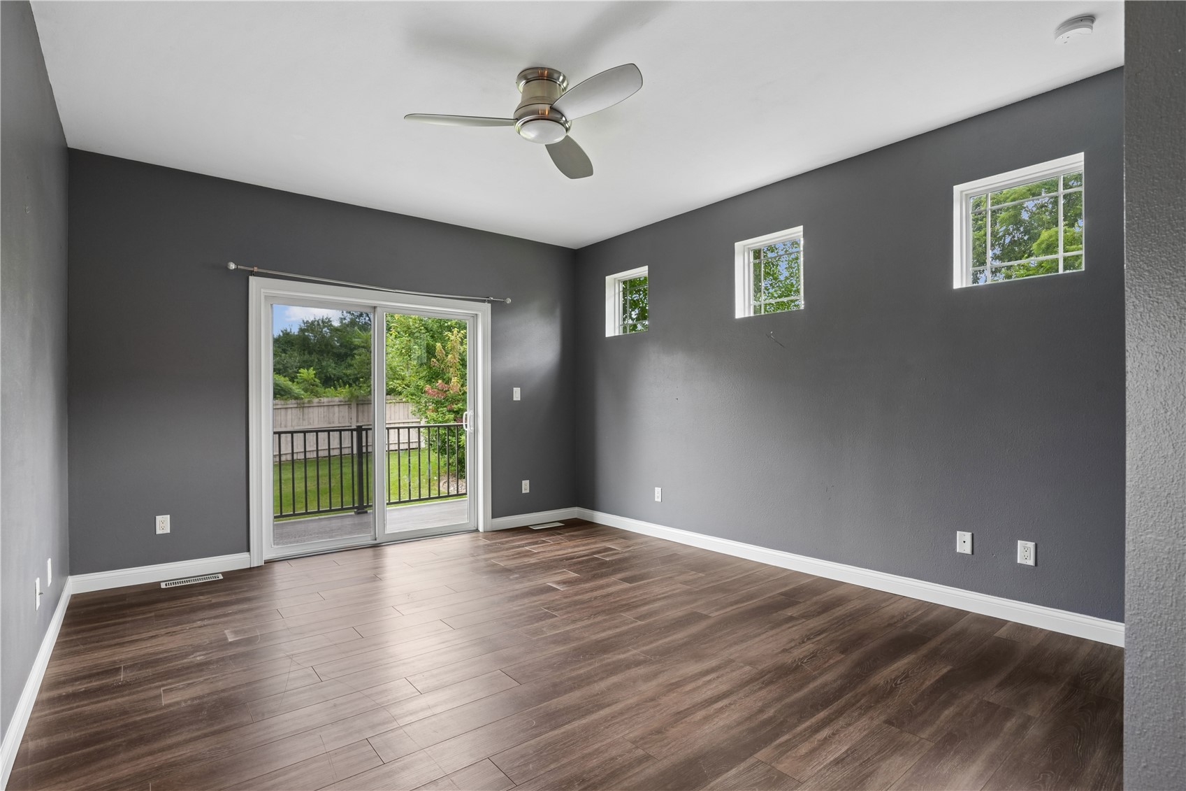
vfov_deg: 70.4
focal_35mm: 17
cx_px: 593
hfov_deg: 93.3
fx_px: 560
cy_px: 396
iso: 800
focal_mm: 17
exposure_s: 1/8
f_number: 9
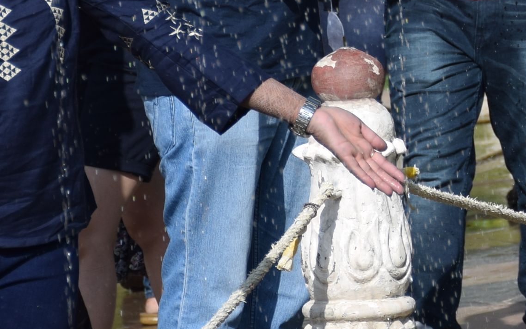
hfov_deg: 4.6
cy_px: -103
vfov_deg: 2.9
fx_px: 6493
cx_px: 610
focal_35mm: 453
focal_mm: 75
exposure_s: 1/500
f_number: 5.6
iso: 100
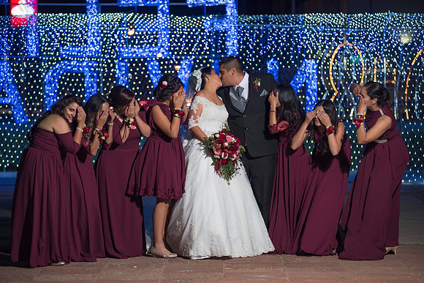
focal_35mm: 125
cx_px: 212
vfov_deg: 11.0
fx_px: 1472
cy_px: 142
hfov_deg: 16.4
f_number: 2.8
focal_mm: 125
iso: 1000
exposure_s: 1/160
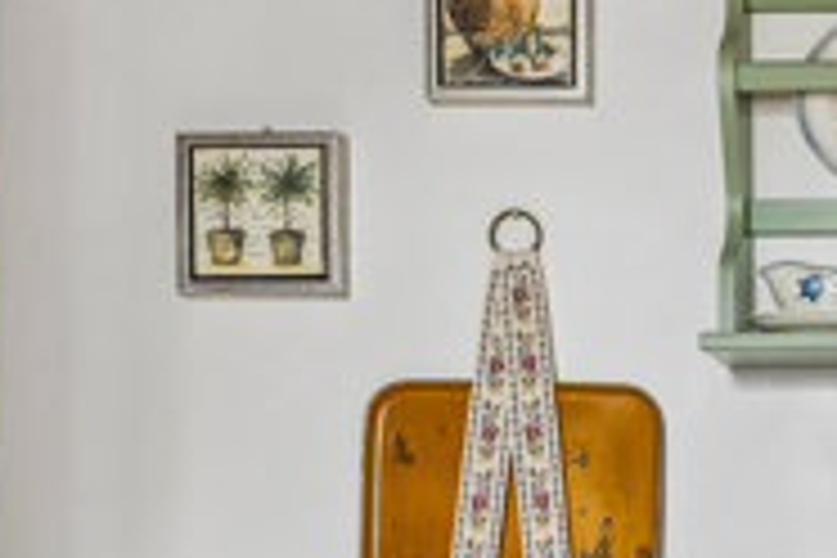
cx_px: 1166
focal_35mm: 100
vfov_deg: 13.3
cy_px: 673
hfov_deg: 18.6
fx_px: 2327
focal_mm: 15.5
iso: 200
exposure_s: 1/8
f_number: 8
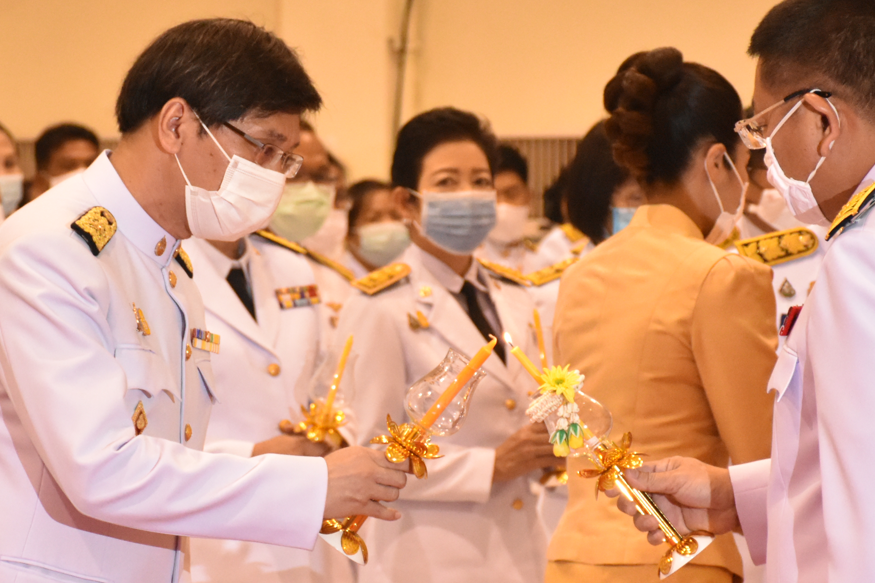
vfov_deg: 5.4
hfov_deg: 8.0
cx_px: 361
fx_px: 6221
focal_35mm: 256
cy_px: 380
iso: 4000
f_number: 5.3
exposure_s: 1/100
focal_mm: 90
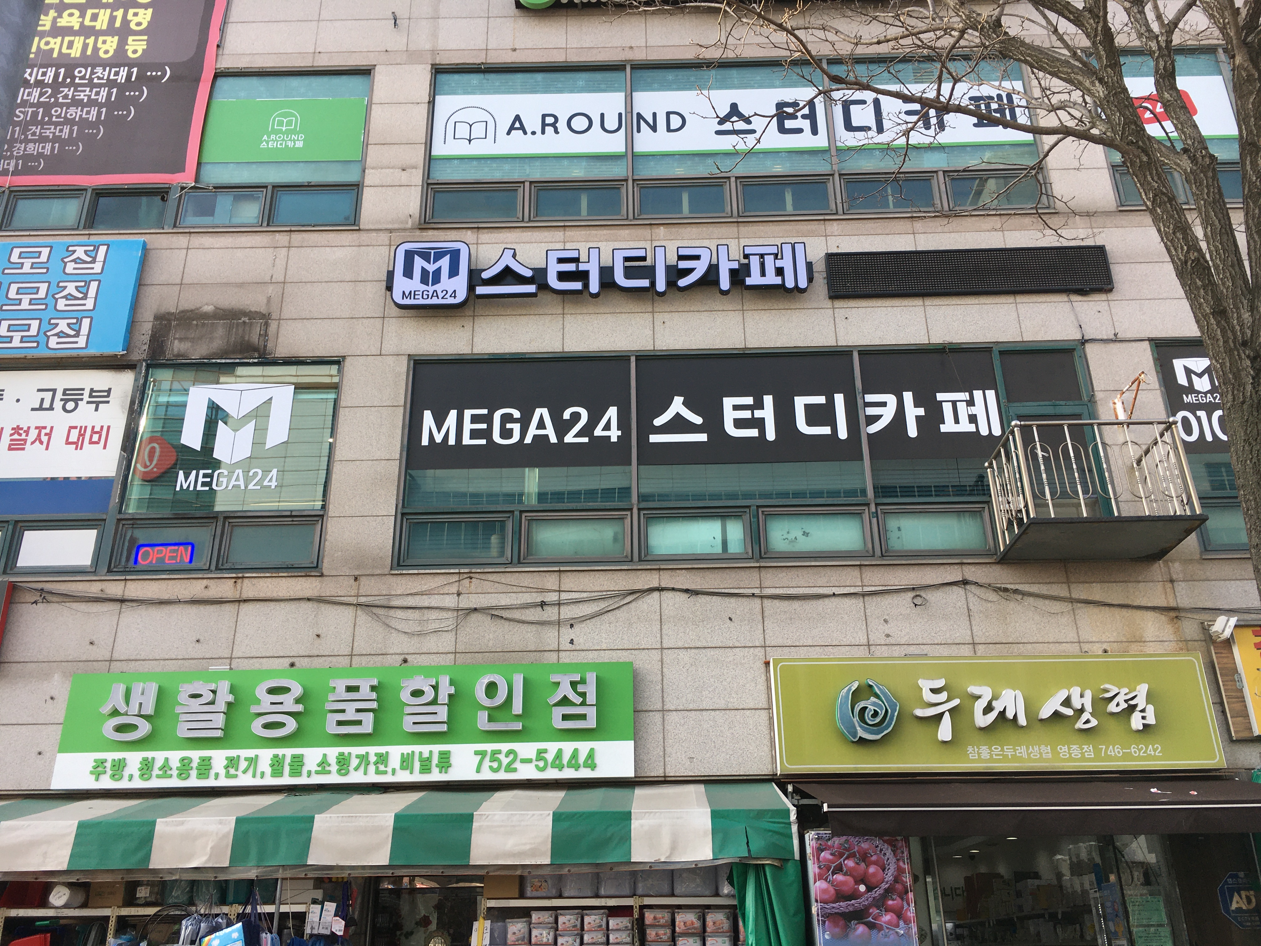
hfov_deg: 61.7
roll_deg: +1.4
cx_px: 630
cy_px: 473
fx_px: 1056
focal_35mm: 29
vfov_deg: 48.2
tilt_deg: +24.8
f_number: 2.2
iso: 25
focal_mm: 4.15
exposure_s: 1/386
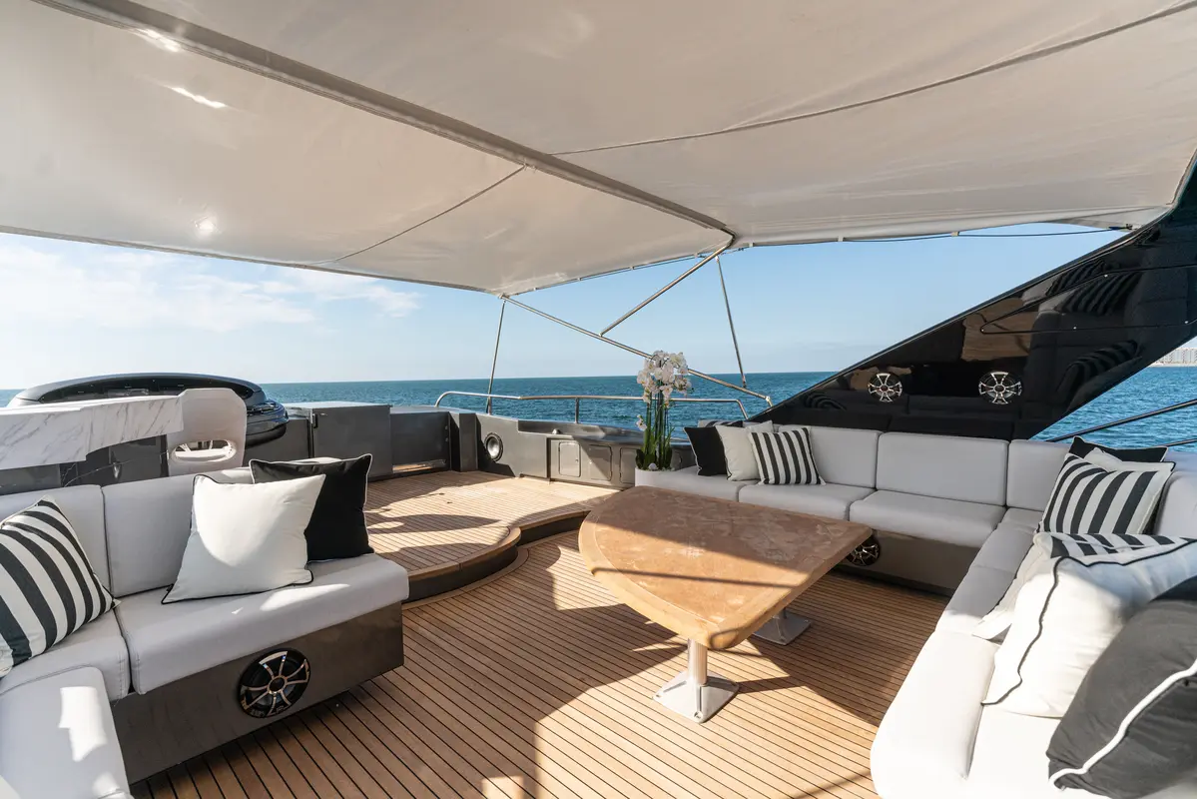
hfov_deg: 96.0
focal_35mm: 16
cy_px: 400
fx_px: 539
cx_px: 598
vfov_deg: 73.1
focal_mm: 16.2
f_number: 4
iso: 640
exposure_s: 1/8000
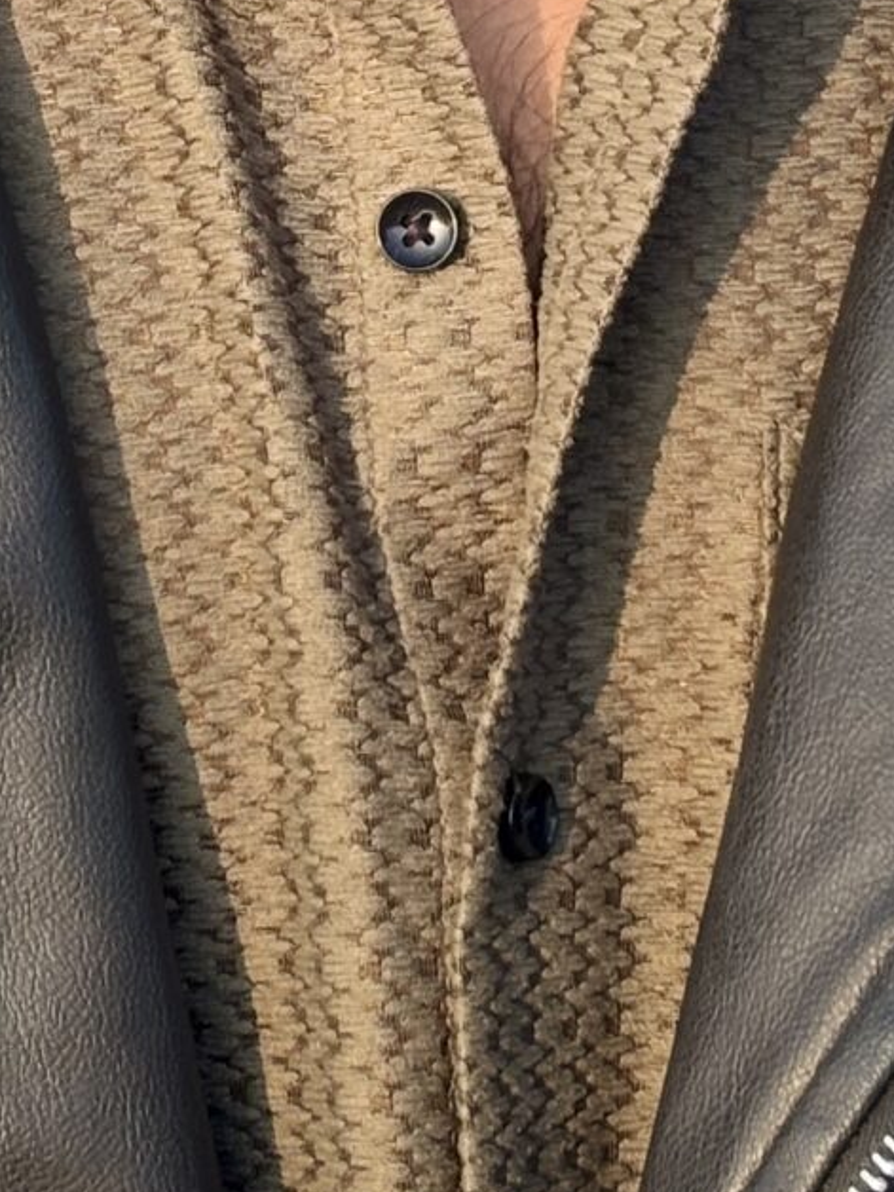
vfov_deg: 9.1
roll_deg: +1.4
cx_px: 393
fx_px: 7300
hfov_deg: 7.0
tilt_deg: -3.1
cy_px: -514
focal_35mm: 212
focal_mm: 5.96
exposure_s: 1/247
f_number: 1.6
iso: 32
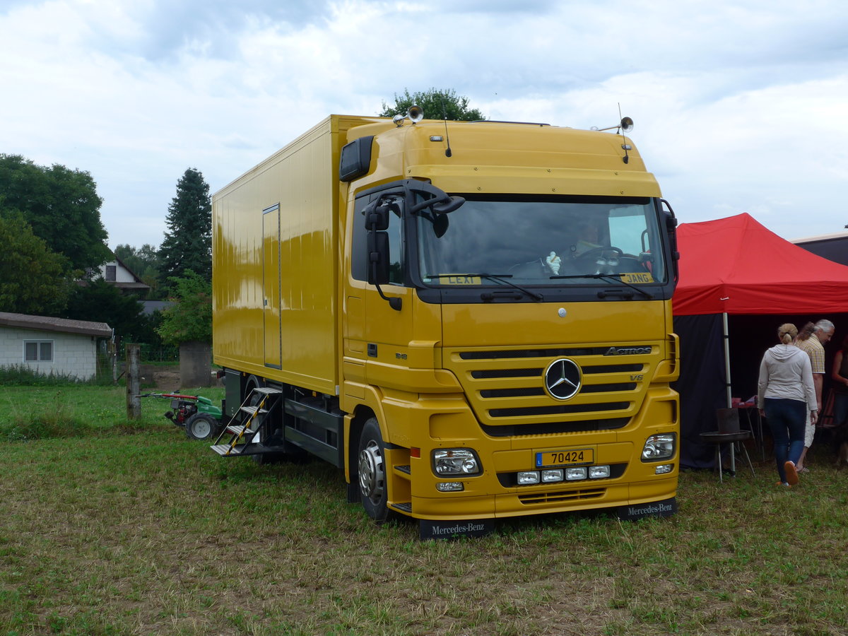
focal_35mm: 44
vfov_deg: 32.9
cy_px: 318
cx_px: 424
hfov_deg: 42.9
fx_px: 1078
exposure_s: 1/400
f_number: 2.8
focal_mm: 9
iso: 80
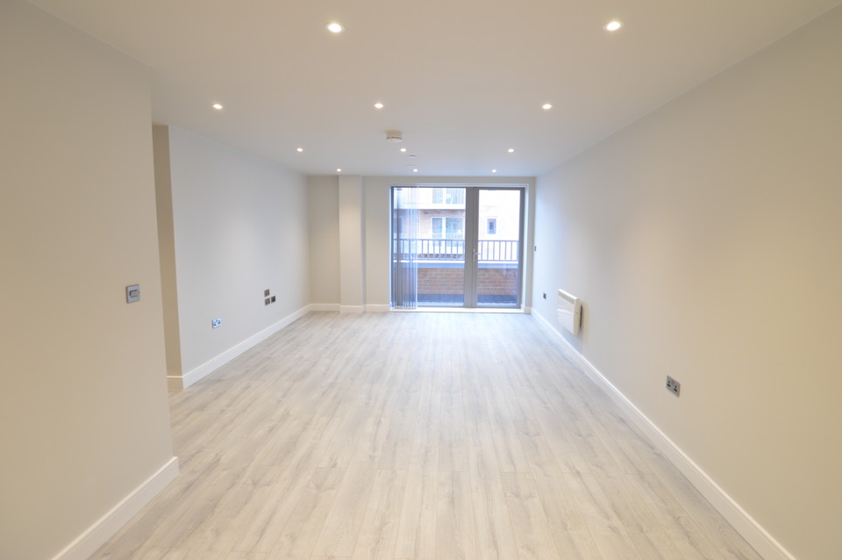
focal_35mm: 16
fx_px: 374
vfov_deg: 73.6
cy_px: 265
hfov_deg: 96.8
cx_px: 433
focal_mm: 10
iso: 220
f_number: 3.5
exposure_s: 1/15
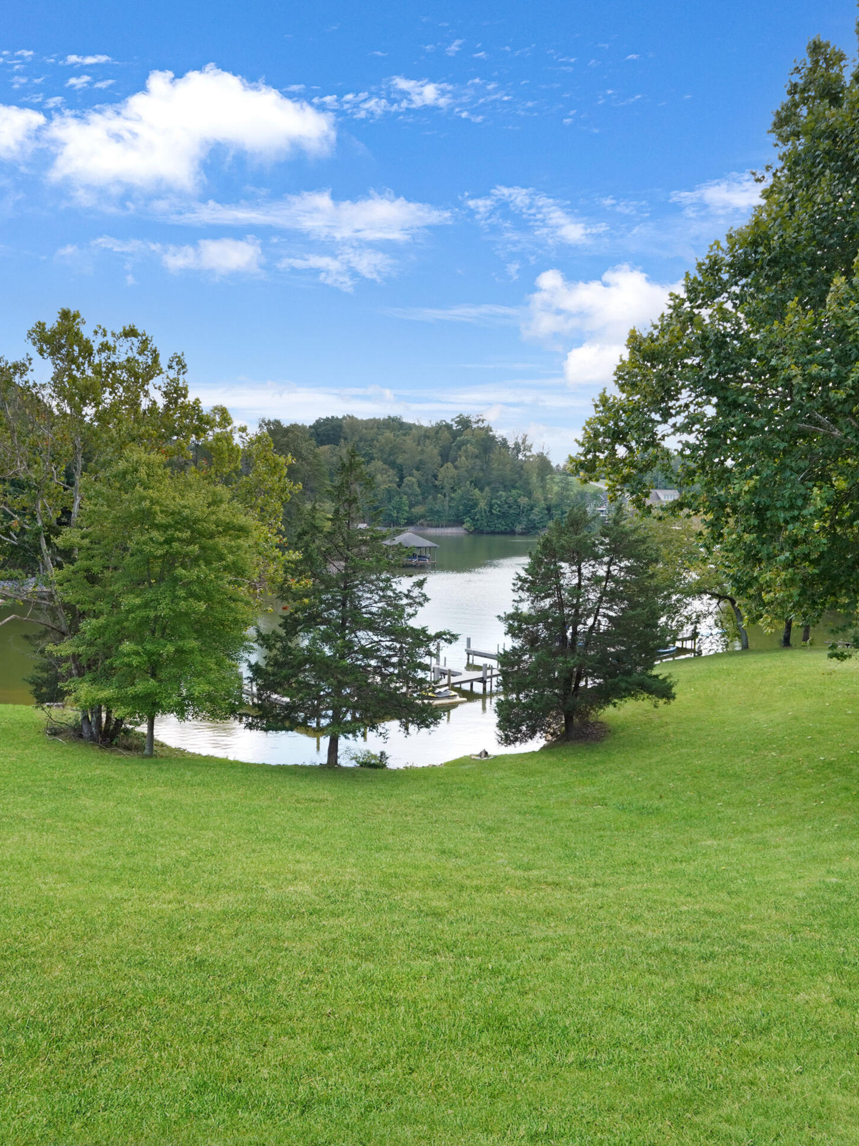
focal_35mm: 24
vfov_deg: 71.6
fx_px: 794
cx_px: 382
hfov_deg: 56.7
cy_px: 577
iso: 400
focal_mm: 16
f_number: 6.3
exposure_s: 1/200
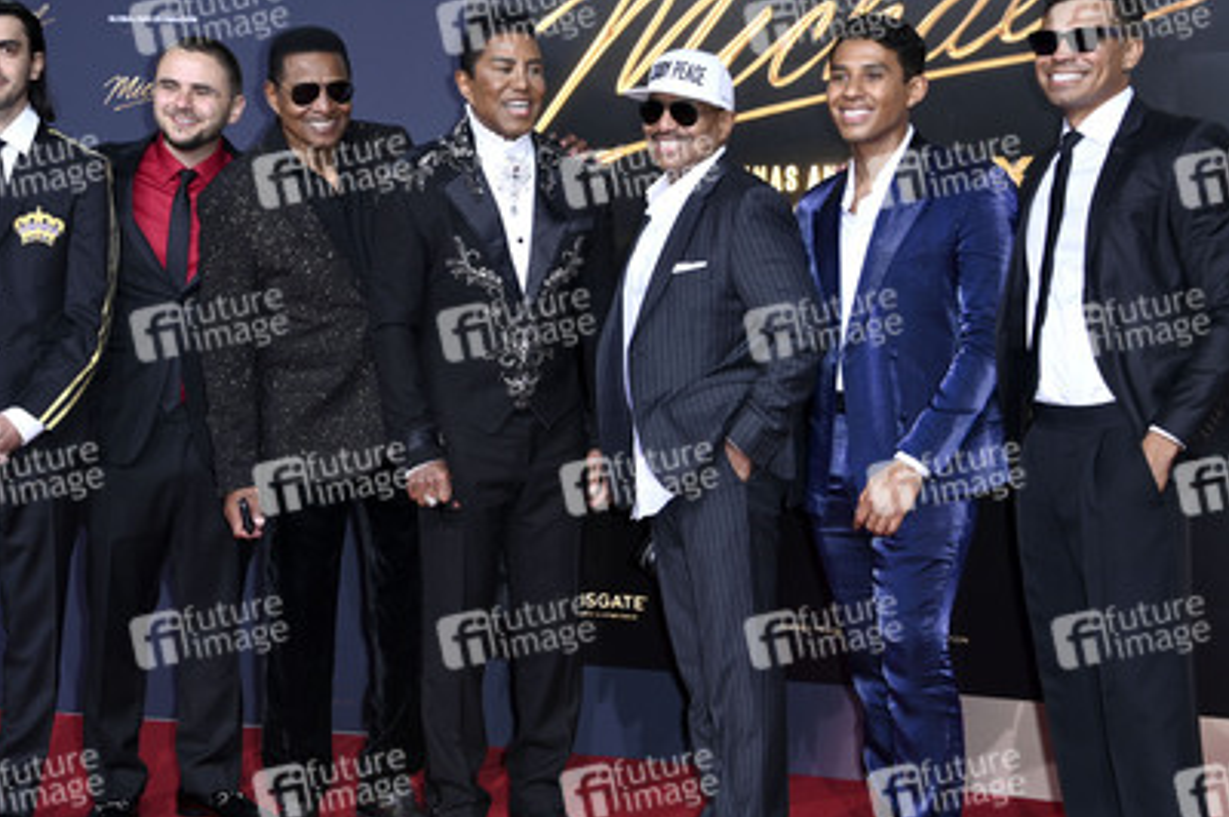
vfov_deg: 15.5
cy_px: 402
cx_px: 558
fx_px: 3002
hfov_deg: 23.1
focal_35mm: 88
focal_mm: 78
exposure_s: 1/250
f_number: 5.6
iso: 400
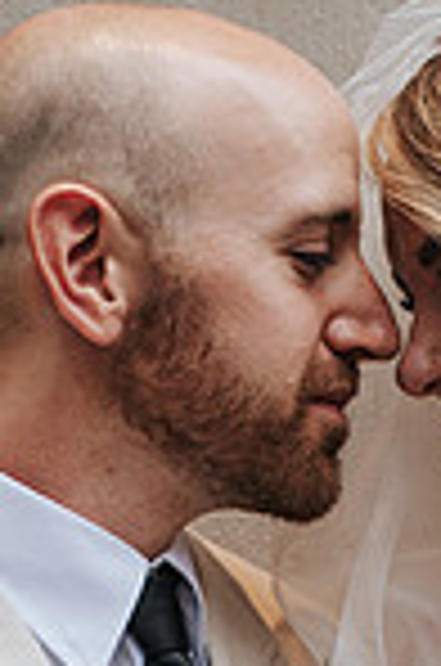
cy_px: 949
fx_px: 3194
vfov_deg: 11.5
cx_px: 200
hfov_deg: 7.9
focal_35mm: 173
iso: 450
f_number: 3.2
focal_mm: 35
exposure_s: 1/320
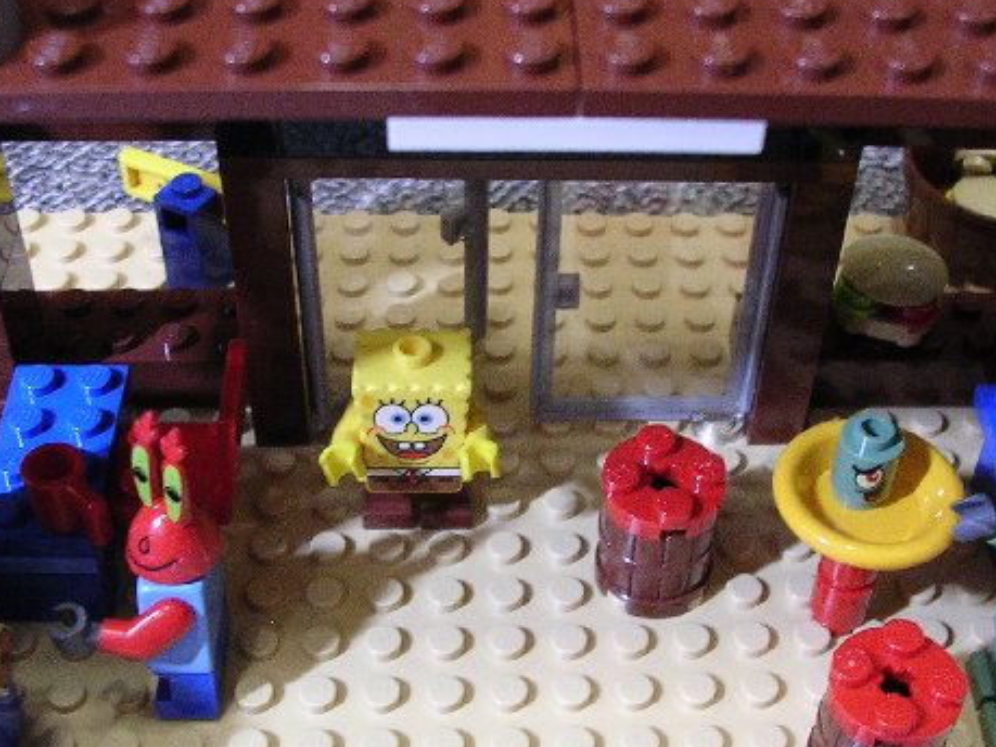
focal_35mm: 53
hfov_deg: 36.2
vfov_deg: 27.5
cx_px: 527
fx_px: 1525
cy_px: 423
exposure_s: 1/3.6
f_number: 2.8
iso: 292
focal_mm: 5.8
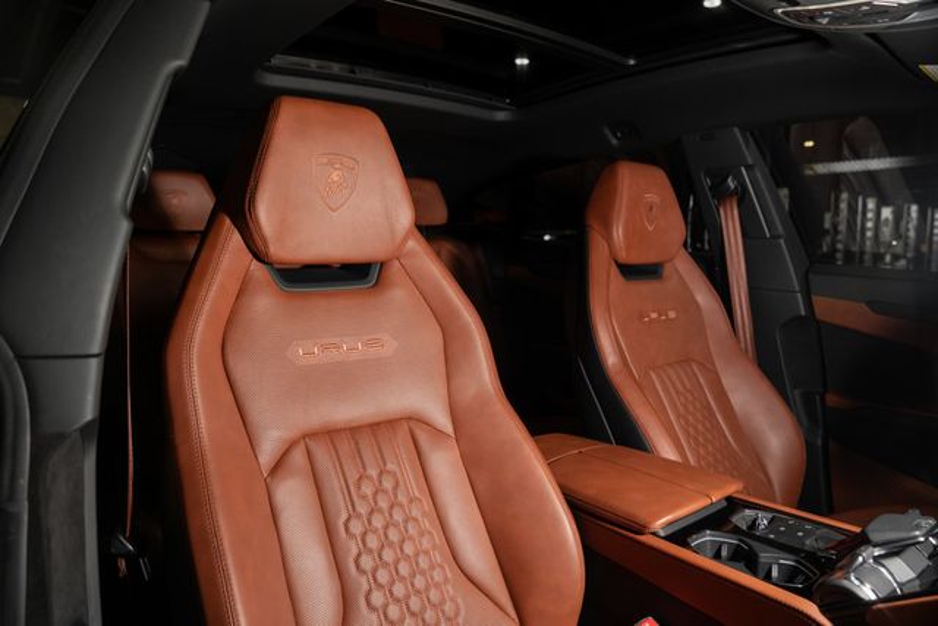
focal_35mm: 24
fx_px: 625
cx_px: 469
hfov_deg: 73.7
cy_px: 313
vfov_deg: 53.2
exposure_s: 1/50
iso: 400
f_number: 3.5
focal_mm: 24
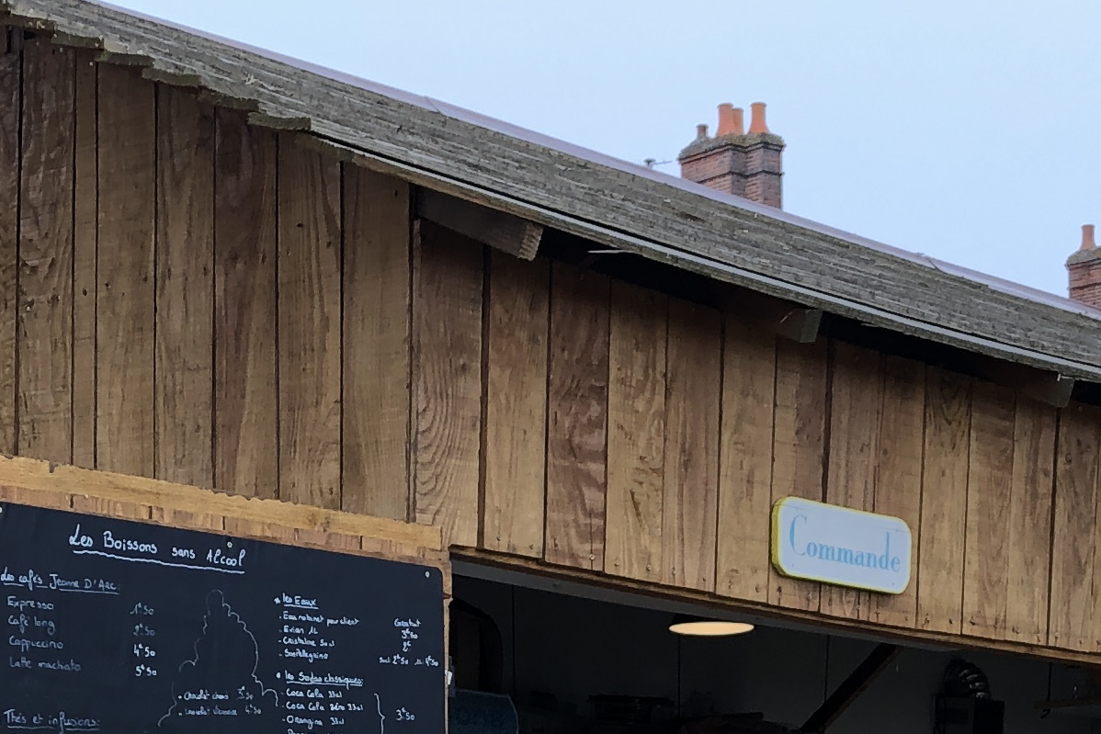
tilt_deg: +0.8
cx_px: 581
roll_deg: +1.5
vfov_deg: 13.3
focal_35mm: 98
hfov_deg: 20.8
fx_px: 2997
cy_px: 1039
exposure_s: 1/120
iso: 32
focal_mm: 4
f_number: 1.8
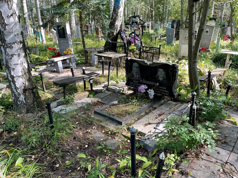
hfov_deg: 65.3
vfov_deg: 51.4
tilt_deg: -12.4
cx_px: 115
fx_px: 186
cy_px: 88
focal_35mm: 27
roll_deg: +2.2
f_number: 1.6
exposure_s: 1/121
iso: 50
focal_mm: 4.2
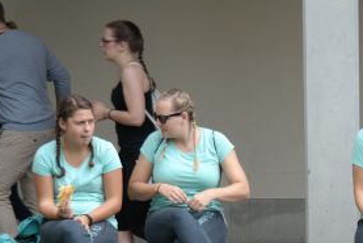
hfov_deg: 11.0
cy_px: 211
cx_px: 371
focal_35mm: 185
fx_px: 1866
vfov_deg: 7.4
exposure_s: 1/160
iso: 100
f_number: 5.6
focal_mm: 52
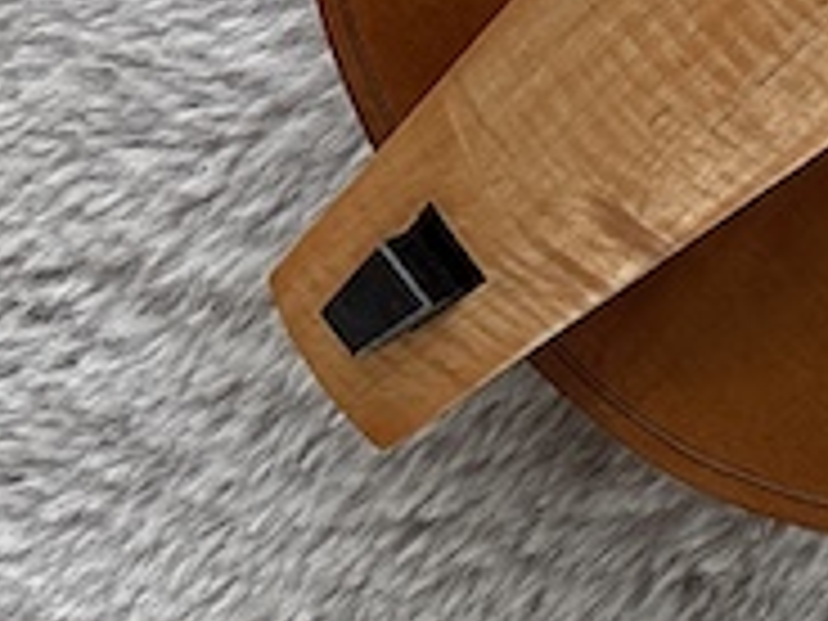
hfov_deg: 12.5
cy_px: -889
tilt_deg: -79.1
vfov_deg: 10.1
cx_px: 1930
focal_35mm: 127
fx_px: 3038
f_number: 1.6
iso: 125
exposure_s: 1/118
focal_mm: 5.96
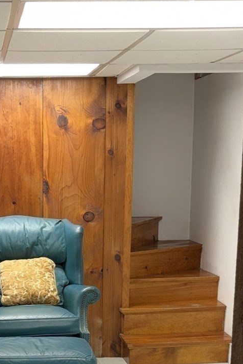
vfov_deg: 25.2
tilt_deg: -13.5
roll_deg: +0.8
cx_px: 29
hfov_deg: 17.5
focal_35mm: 77
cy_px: 355
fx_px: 780
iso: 40
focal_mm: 5.96
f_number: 1.6
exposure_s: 1/20
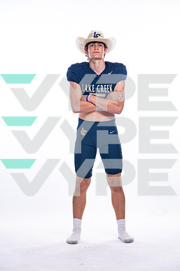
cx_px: 90
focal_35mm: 100
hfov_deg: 13.7
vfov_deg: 20.4
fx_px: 750
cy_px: 136
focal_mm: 100
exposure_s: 1/250
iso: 400
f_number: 6.3
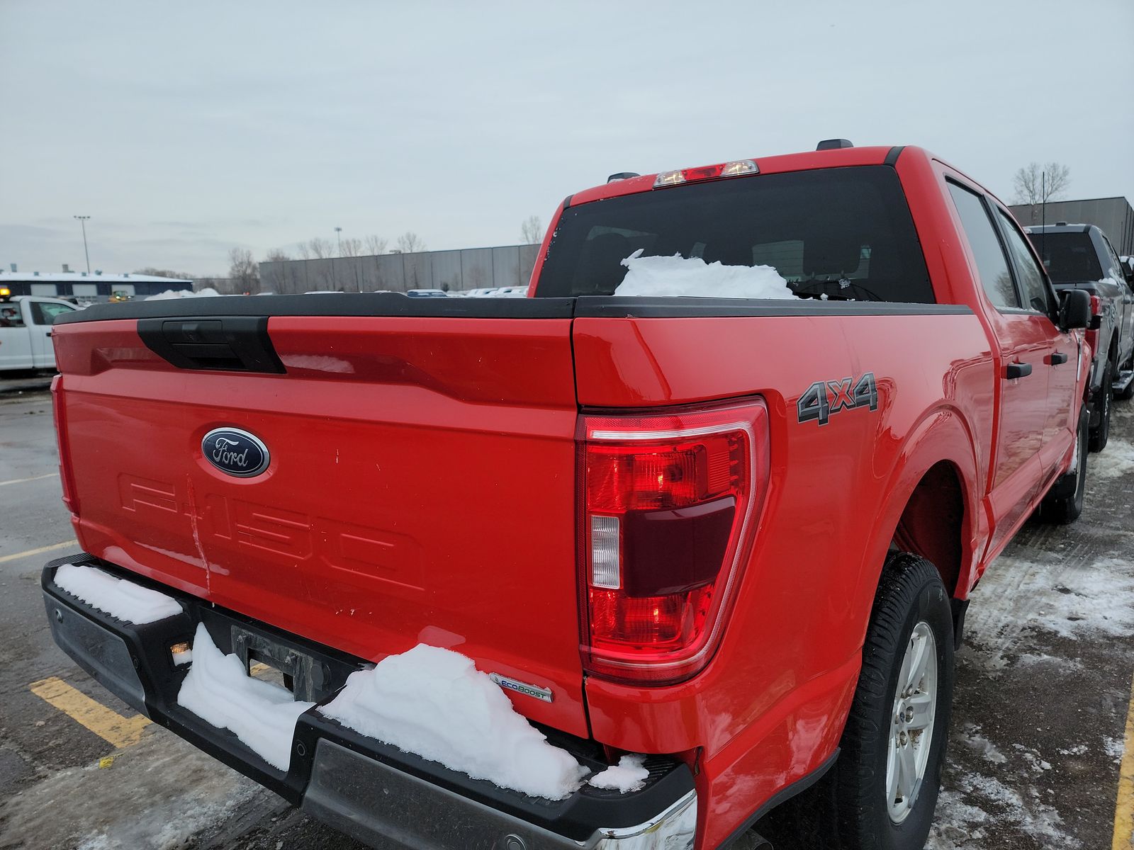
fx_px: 786
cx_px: 567
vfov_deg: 56.8
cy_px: 425
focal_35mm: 24
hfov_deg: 71.6
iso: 50
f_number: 1.8
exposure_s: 1/612
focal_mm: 6.7
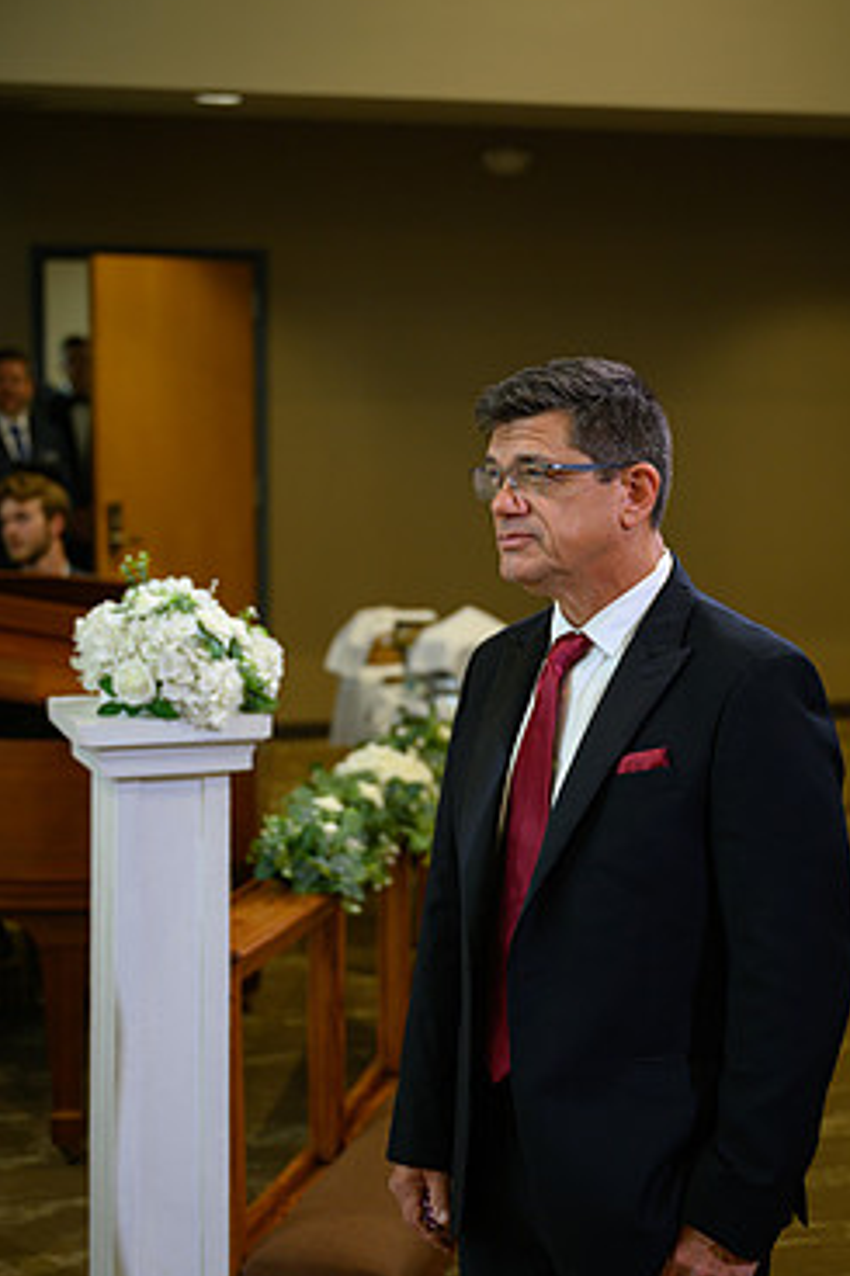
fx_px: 2340
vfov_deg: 30.5
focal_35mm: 66
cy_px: 669
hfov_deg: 20.6
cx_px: 517
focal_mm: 54
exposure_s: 1/200
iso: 400
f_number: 2.8
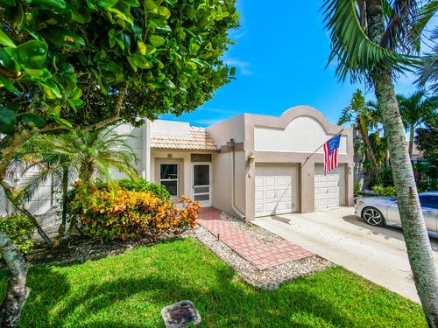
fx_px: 202
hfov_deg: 94.5
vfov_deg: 78.1
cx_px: 219
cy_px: 164
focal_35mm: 16
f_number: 2.2
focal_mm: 3.05
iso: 100
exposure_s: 1/500
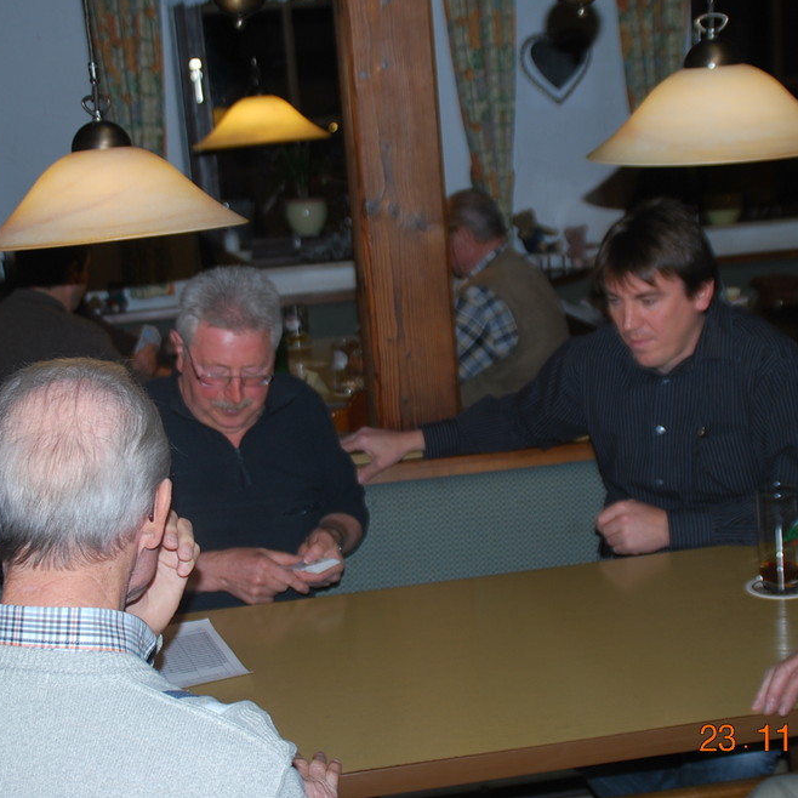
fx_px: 1617
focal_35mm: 62
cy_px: 394
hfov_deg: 27.7
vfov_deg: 27.7
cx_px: 396
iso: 200
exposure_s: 1/60
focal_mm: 32
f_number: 4.2
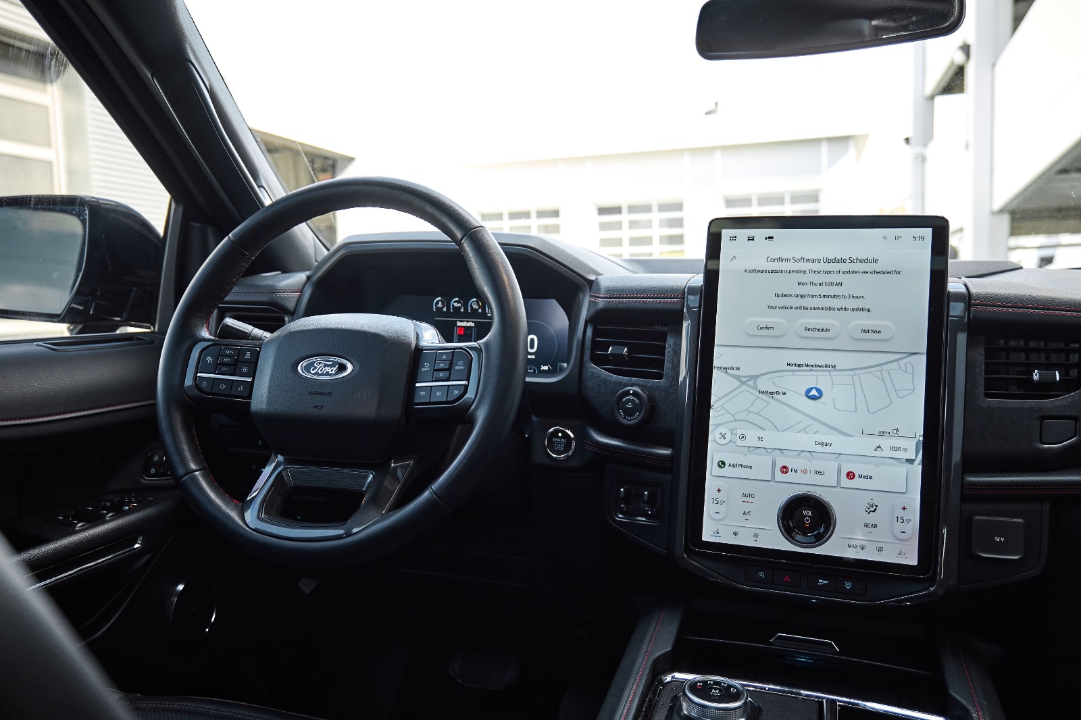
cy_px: 360
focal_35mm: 29
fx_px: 871
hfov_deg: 63.7
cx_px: 540
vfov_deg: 44.9
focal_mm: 29
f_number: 4.1
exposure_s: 1/250
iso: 1250
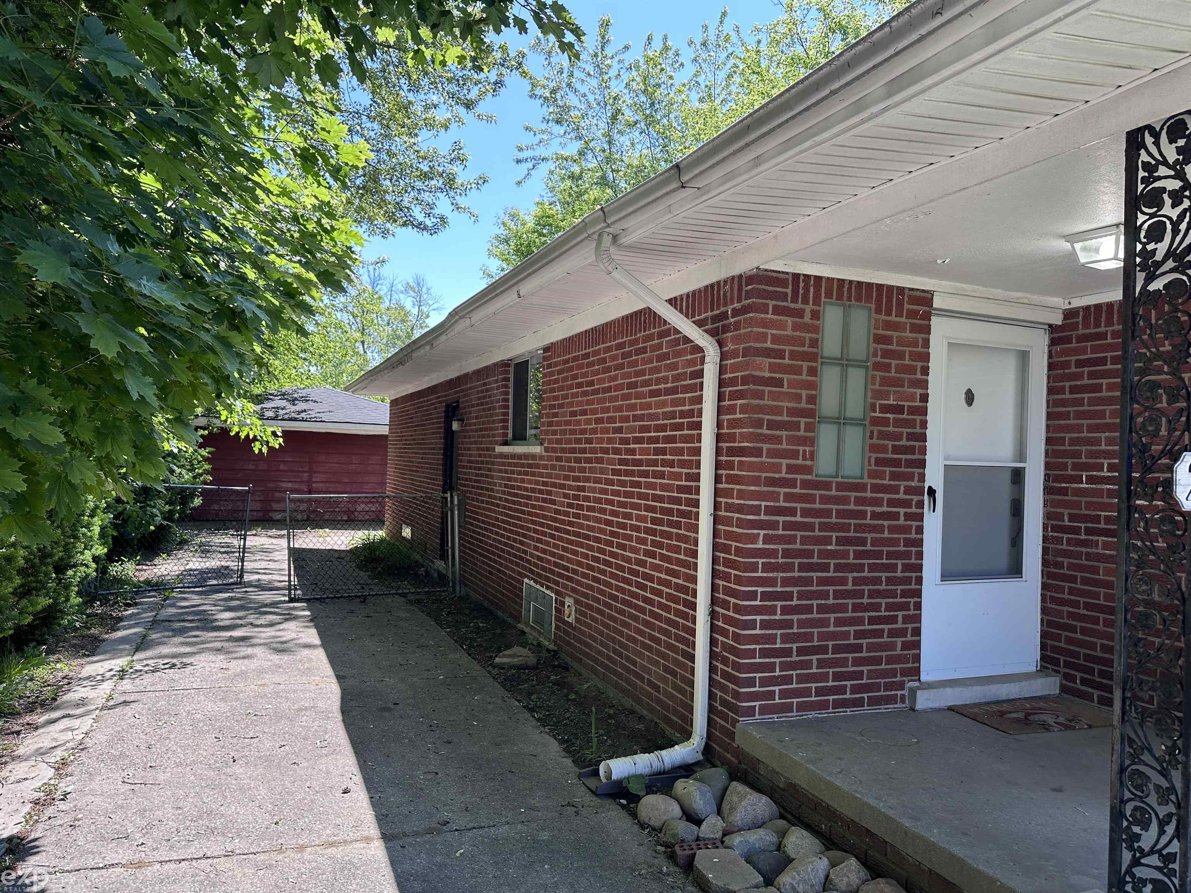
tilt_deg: +1.9
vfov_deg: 56.8
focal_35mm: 24
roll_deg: -2.1
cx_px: 596
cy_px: 446
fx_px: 826
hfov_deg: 71.6
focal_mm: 6.86
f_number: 1.78
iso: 80
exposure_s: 1/762
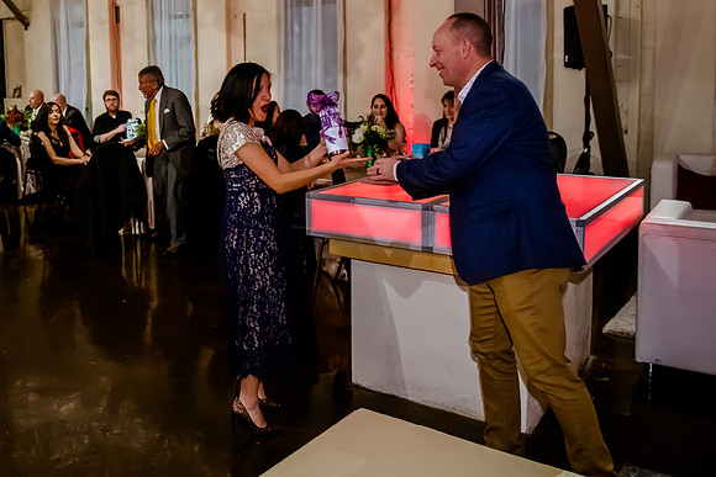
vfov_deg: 36.4
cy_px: 142
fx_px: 715
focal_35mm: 36
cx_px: 191
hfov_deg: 51.3
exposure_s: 1/200
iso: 5000
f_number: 2.8
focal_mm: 24
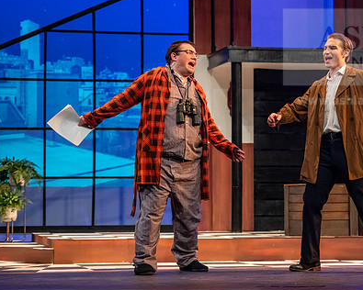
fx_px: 1483
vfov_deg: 11.2
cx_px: 255
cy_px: 120
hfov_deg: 13.9
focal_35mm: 138
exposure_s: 1/200
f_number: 3.2
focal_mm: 100
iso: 3200
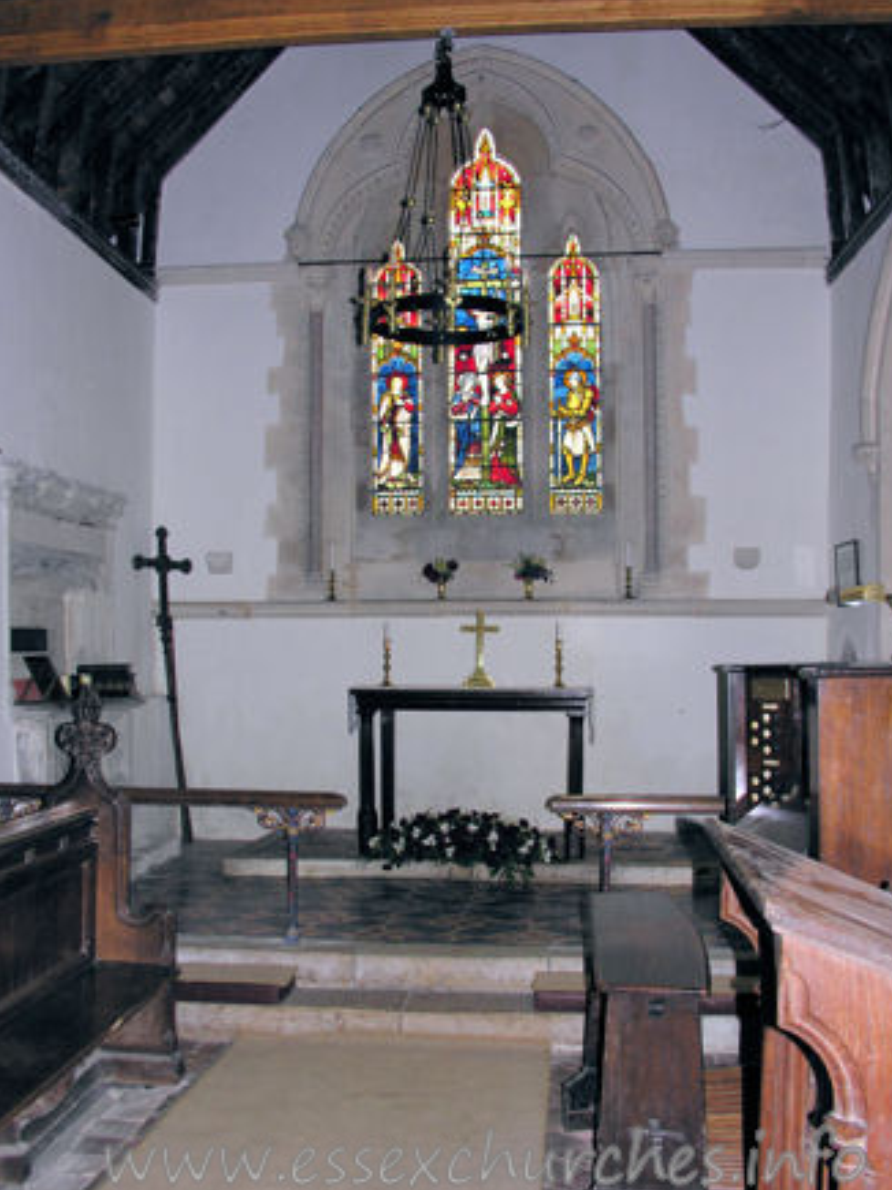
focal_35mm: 37
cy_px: 602
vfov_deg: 50.1
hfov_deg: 38.6
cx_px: 442
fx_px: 1272
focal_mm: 8.9
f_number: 2.8
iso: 91
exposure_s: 1/60.1
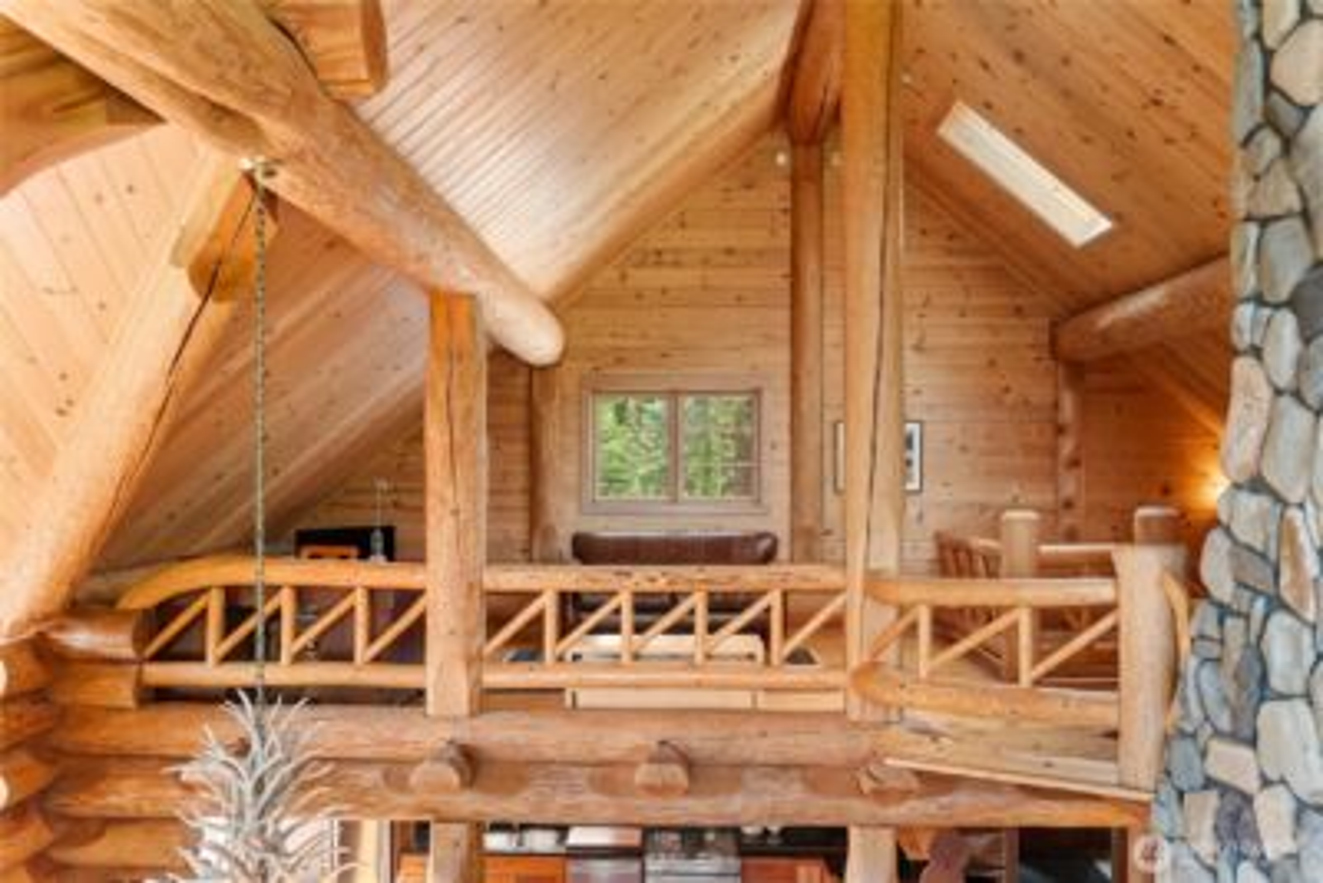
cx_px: 662
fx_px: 1070
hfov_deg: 63.5
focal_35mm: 29
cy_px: 442
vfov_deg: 44.9
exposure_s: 1/15
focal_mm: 29.1
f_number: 3.2
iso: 400
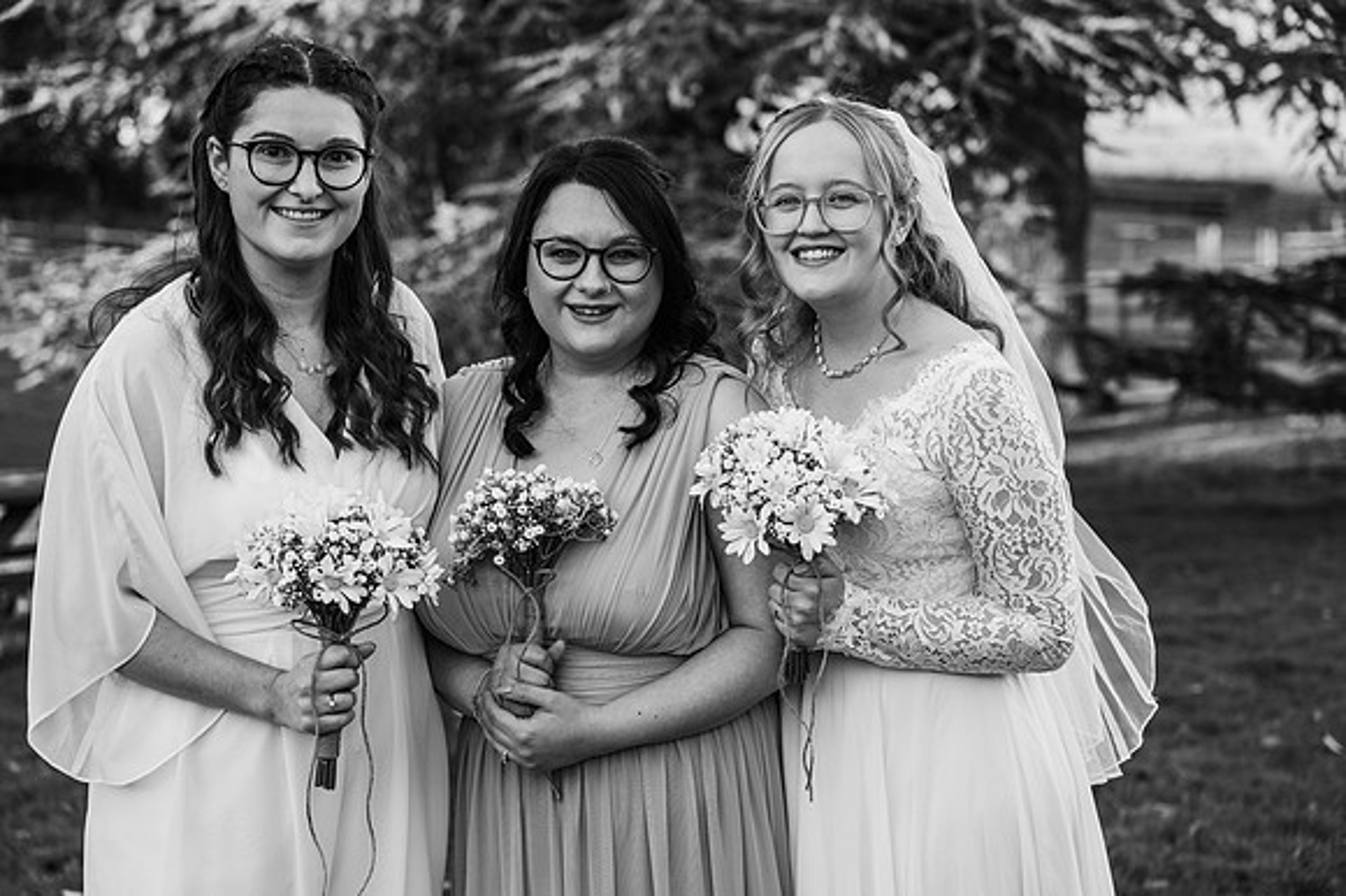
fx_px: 2616
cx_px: 673
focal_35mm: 70
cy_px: 448
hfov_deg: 28.9
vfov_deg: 19.4
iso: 100
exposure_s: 1/200
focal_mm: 70
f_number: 4
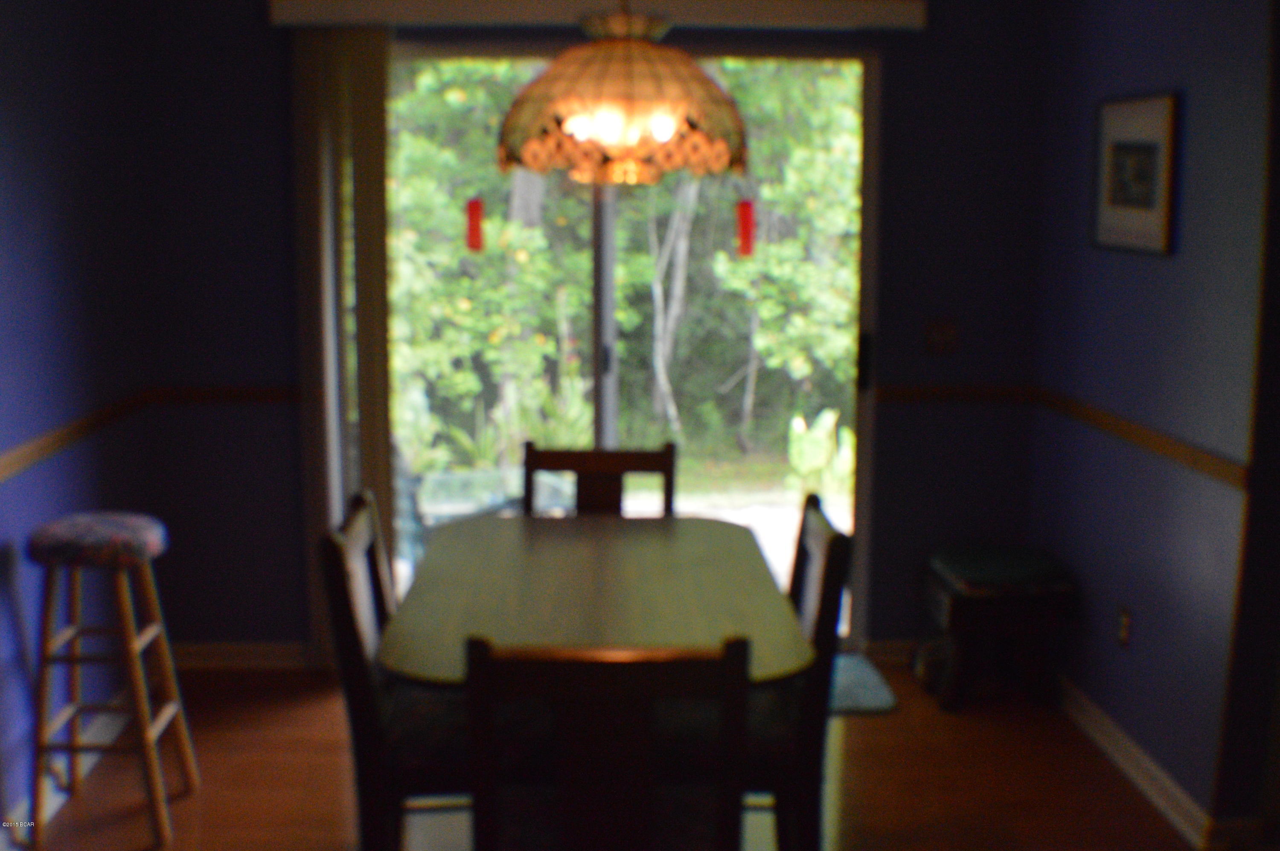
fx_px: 1598
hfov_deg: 43.6
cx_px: 640
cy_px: 426
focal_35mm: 45
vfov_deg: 29.8
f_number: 4.5
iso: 3200
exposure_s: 1/400
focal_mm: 30
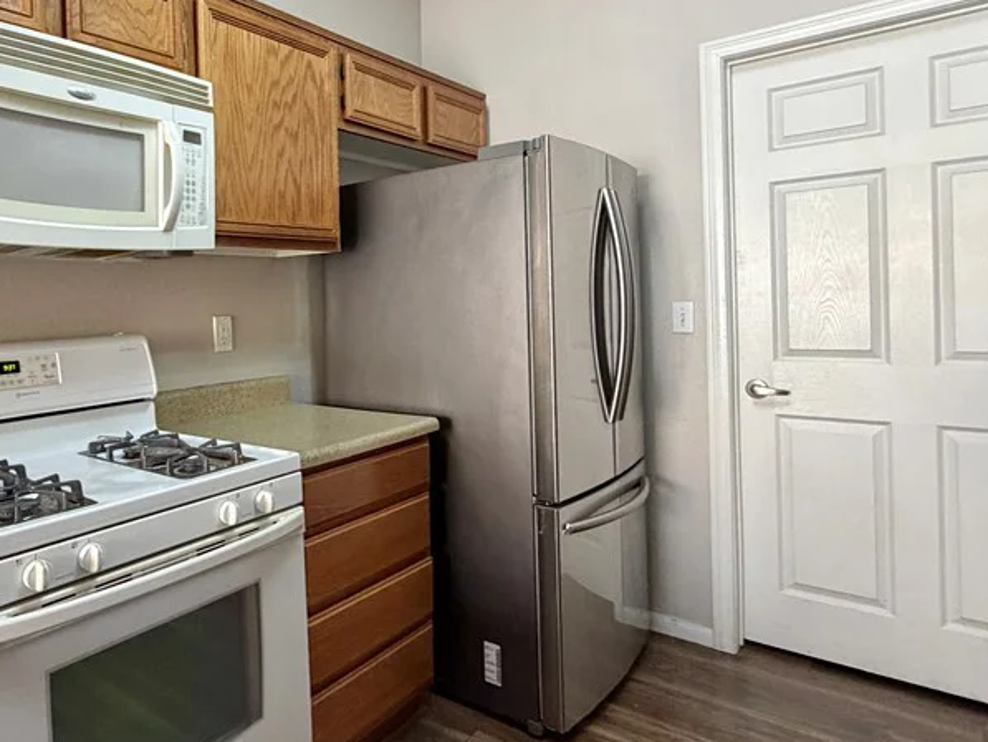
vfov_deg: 56.6
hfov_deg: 68.5
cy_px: 313
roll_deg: +1.3
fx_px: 685
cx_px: 291
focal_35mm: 24
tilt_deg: -0.8
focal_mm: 2.22
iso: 320
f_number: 2.2
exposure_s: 1/60
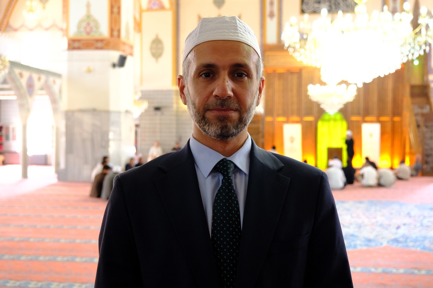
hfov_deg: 42.8
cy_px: 144
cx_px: 216
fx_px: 553
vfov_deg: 29.2
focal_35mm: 46
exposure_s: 1/40
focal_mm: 30.8
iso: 2500
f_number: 4
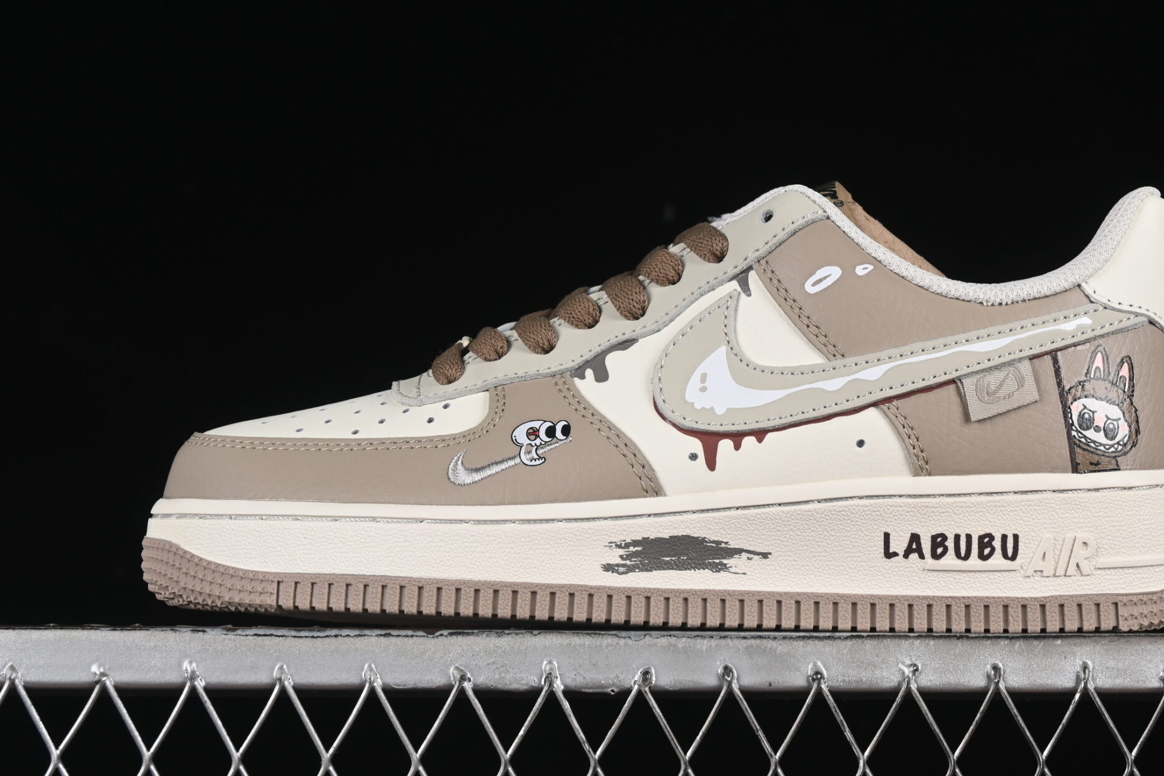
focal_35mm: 103
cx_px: 684
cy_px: 302
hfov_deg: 19.8
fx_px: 3330
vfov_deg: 13.3
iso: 160
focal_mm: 50
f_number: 8
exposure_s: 1/80
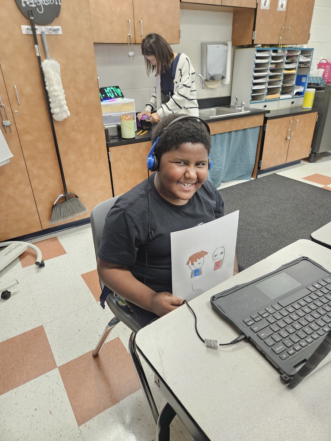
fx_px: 293
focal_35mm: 23
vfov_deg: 73.9
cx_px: 166
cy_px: 220
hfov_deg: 58.9
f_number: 1.8
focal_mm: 5.4
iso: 1000
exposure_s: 1/120
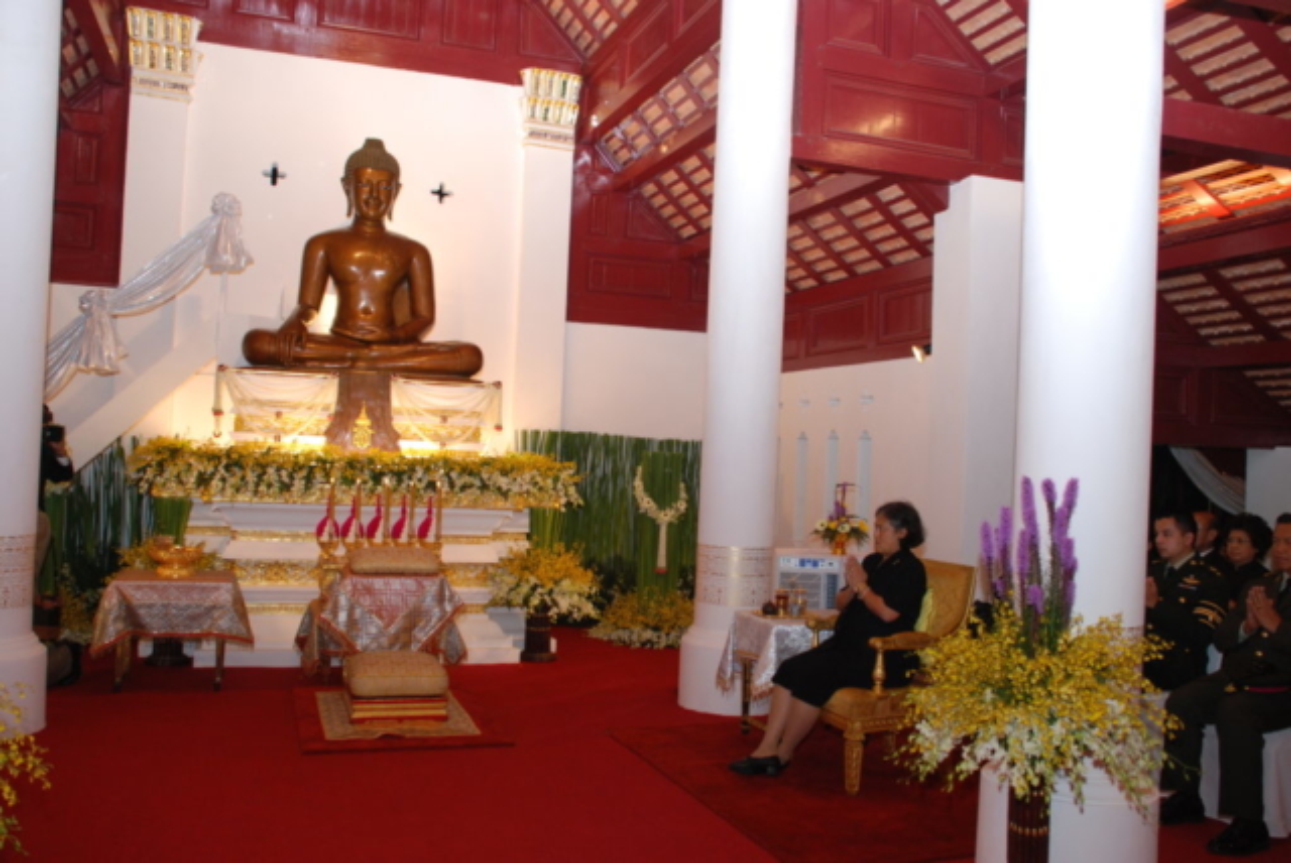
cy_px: 432
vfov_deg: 43.7
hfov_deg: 61.9
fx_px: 1077
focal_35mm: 30
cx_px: 646
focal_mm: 20
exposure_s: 1/50
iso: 400
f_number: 3.8
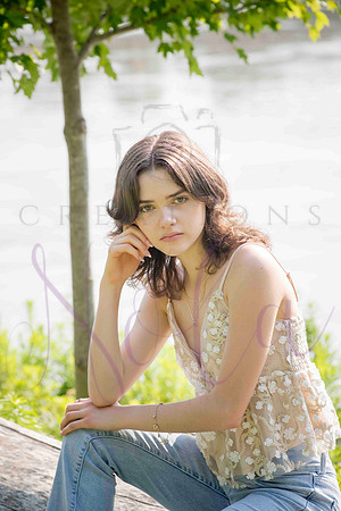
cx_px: 170
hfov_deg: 9.5
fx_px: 2060
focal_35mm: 145
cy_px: 256
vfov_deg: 14.2
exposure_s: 1/320
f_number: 8
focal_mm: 145
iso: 400
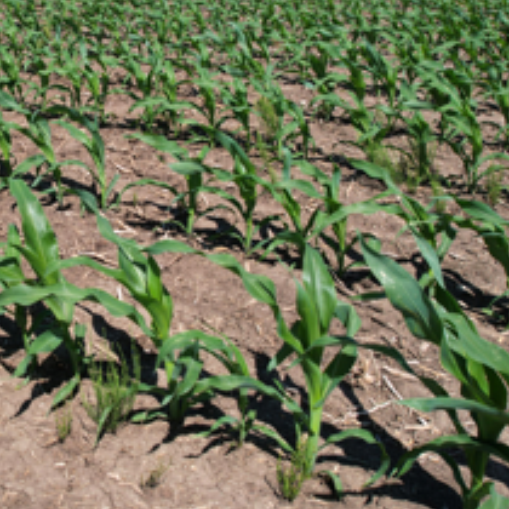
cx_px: 78
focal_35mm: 40
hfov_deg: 39.6
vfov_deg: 41.7
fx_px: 665
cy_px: 208
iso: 100
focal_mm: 8.38
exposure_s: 1/2000
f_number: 2.8
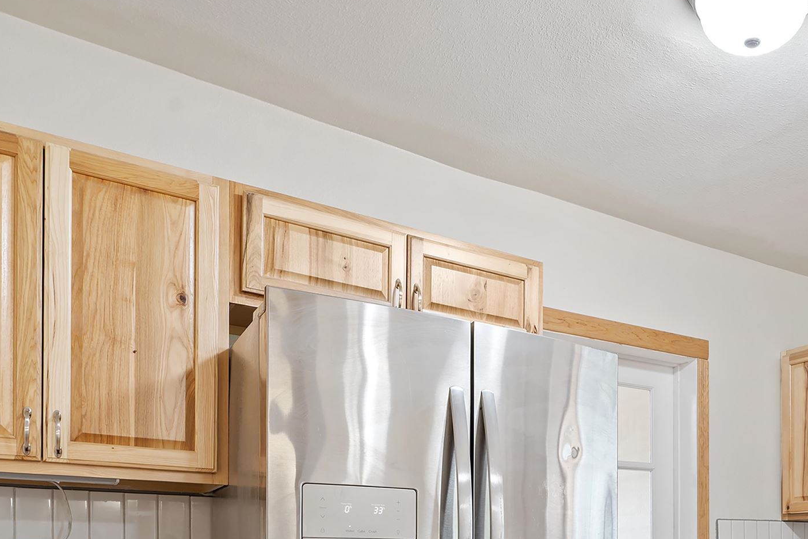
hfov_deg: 52.4
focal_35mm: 35
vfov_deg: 34.1
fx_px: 785
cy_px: 554
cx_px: 591
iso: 100
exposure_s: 2
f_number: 8
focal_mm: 16
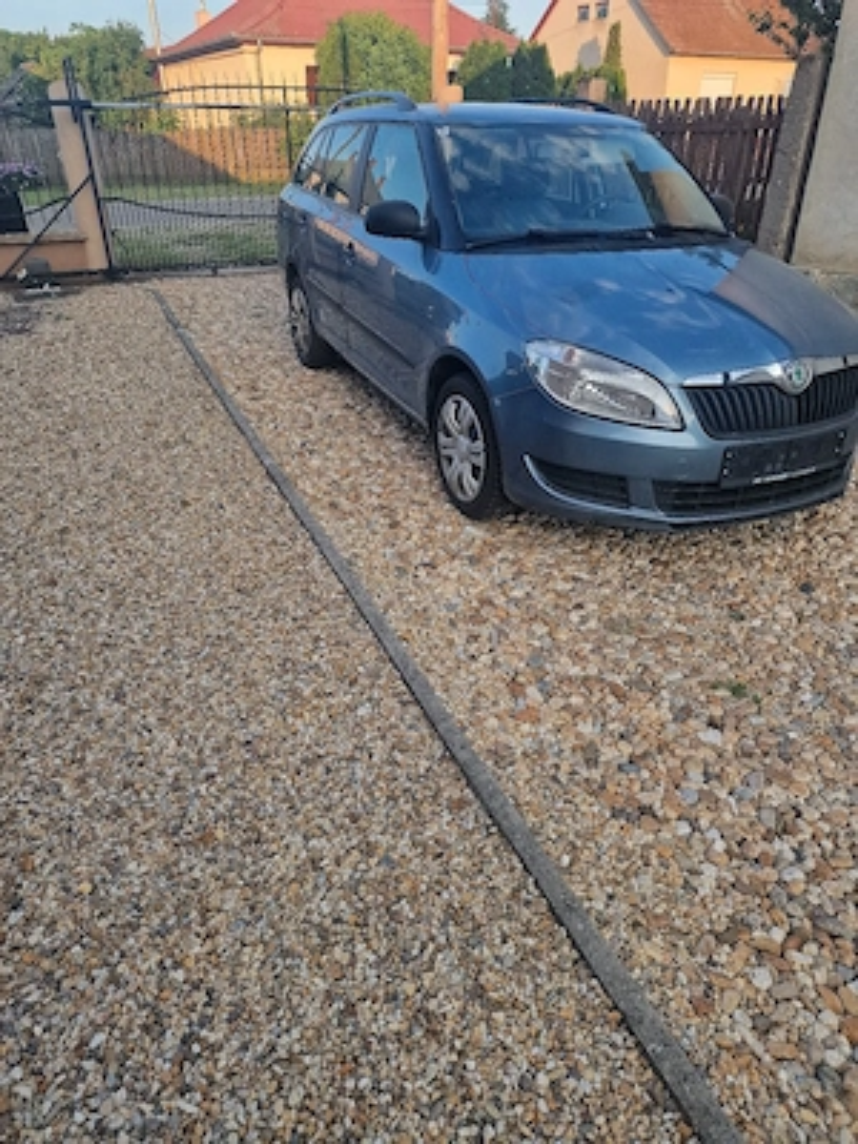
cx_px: 429
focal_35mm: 23
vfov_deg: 73.9
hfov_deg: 58.9
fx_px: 760
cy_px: 572
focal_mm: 6.4
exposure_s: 1/182
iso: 50
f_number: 1.8
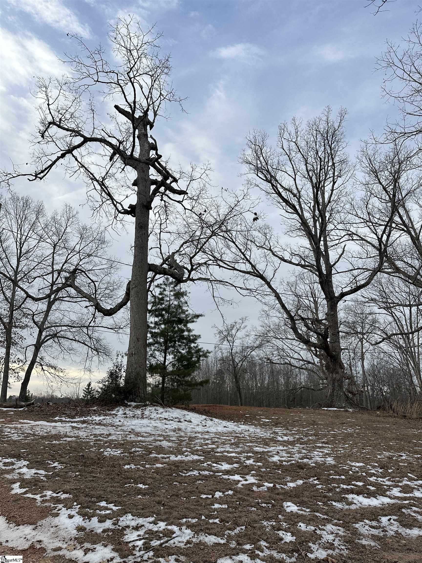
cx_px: 211
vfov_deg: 71.6
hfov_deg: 56.8
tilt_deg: +17.4
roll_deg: -0.6
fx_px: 390
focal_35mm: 24
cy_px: 282
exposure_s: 1/2660
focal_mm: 6.86
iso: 80
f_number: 1.78
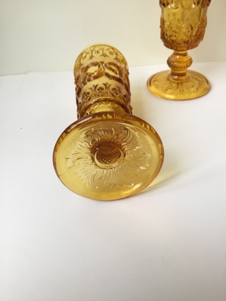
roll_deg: +5.5
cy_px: 150
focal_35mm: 31
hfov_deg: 45.4
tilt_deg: -38.5
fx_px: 270
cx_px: 113
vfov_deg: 58.4
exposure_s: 1/33
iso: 32
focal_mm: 3.3
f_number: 2.4
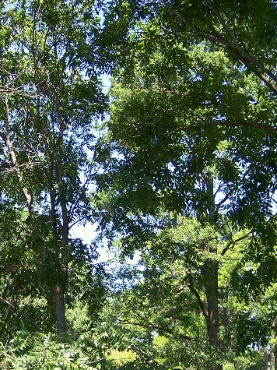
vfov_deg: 30.2
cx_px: 48
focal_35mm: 64
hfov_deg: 22.6
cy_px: 222
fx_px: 683
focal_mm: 6.3
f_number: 2.8
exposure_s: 1/200
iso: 80
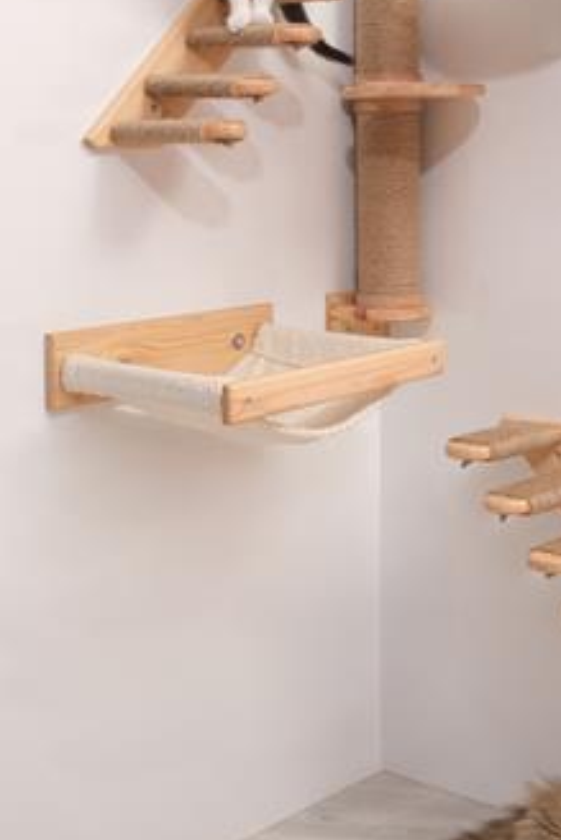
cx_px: 469
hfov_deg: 20.9
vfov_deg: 30.3
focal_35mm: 64
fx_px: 1494
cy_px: 115
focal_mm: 23.5
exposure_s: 1/100
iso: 400
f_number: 16
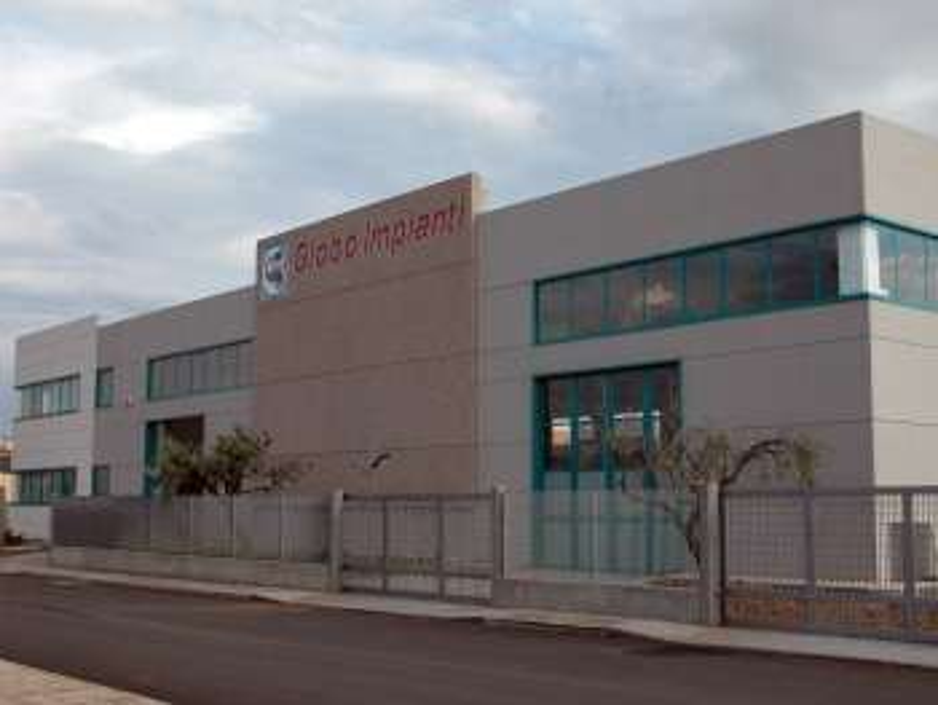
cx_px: 469
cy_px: 352
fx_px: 1247
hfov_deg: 41.2
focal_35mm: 46
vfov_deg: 31.6
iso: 100
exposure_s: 1/233
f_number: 5.3
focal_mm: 11.6
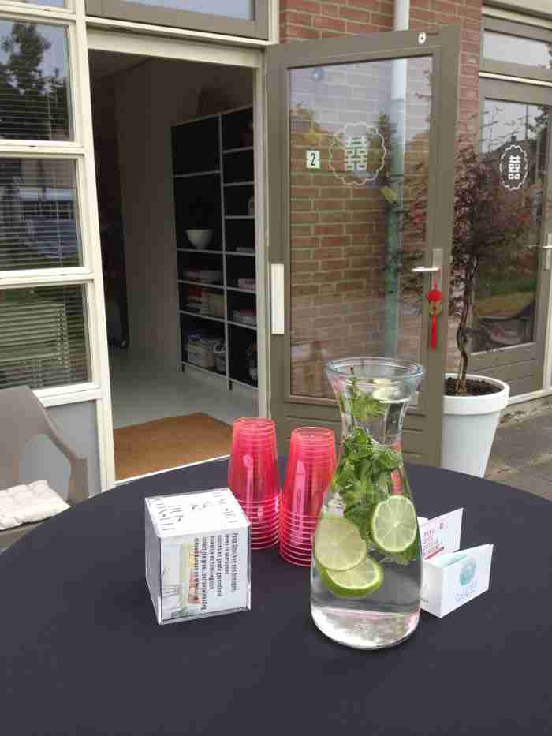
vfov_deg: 52.6
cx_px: 276
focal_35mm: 35
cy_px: 368
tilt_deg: -13.7
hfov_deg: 40.7
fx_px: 744
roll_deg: +1.9
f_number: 2.4
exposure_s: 1/456
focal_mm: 4.28
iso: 50
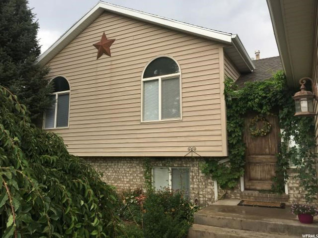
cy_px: 119
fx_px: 266
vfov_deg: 48.2
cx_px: 159
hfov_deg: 61.7
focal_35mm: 29
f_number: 2.2
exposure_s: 1/298
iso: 25
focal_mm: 4.15
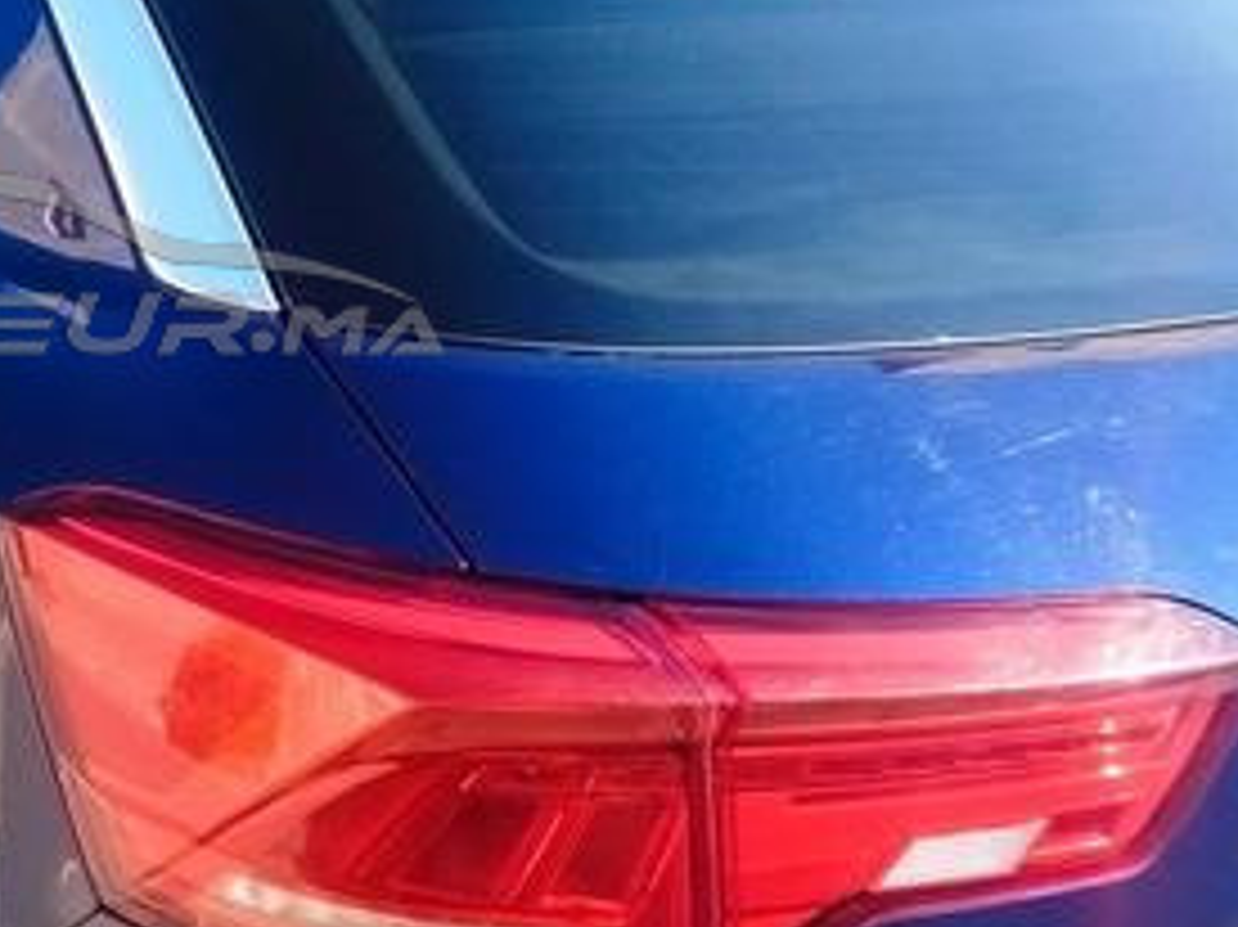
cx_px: 45
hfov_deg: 31.6
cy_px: 263
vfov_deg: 25.4
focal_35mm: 57
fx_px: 2038
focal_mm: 5.31
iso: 50
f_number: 1.7
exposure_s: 1/367
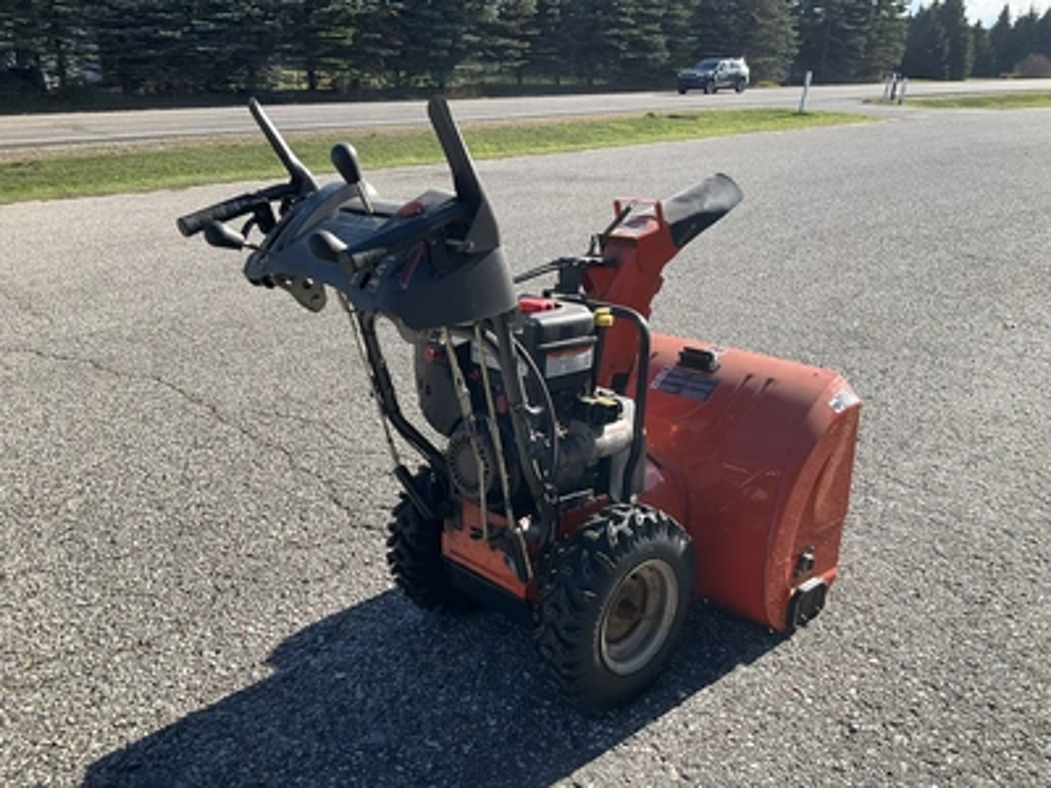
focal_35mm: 29
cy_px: 394
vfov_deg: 48.2
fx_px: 880
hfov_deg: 61.7
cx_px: 526
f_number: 1.8
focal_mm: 3
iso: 25
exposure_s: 1/898
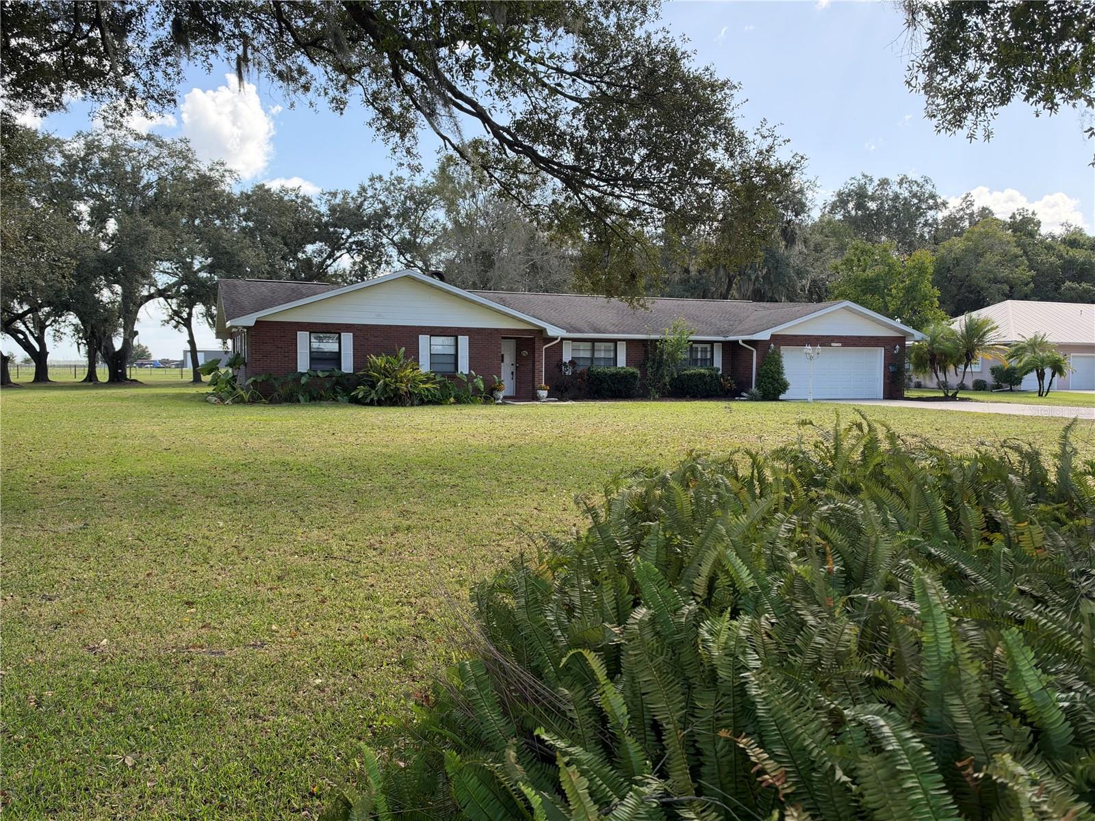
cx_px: 548
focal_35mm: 29
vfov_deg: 48.2
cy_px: 410
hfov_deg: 61.7
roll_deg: +0.5
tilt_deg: -2.6
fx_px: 917
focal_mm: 6.93
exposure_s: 1/1100
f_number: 1.8
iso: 100
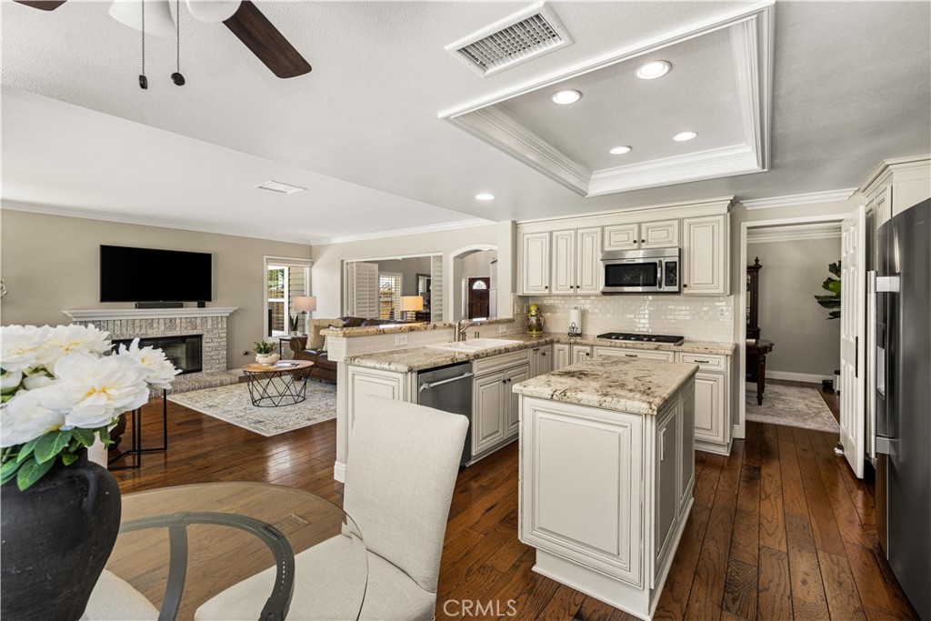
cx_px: 466
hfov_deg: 100.4
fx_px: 388
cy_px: 310
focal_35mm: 15
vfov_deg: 77.3
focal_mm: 15
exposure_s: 1/4
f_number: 6.3
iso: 100
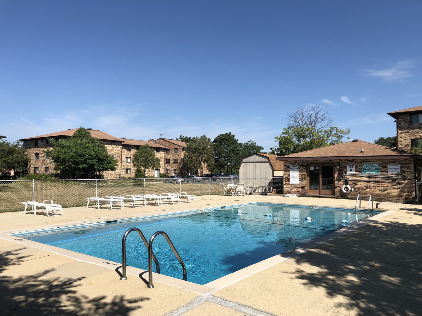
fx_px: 341
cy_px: 158
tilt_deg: +1.6
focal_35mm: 28
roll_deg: -1.7
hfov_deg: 63.4
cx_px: 211
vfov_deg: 49.7
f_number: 1.8
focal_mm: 3.99
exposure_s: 1/2825
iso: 25
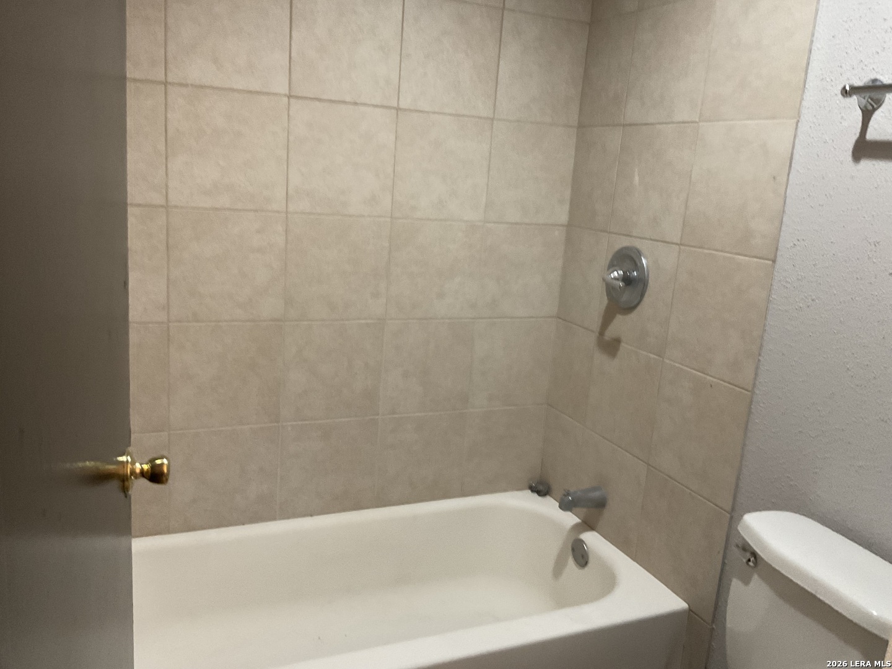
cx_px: 446
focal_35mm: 29
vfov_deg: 48.2
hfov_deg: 61.7
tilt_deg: -11.5
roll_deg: -4.5
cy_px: 334
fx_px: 747
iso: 250
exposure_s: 1/40
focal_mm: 3
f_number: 1.8
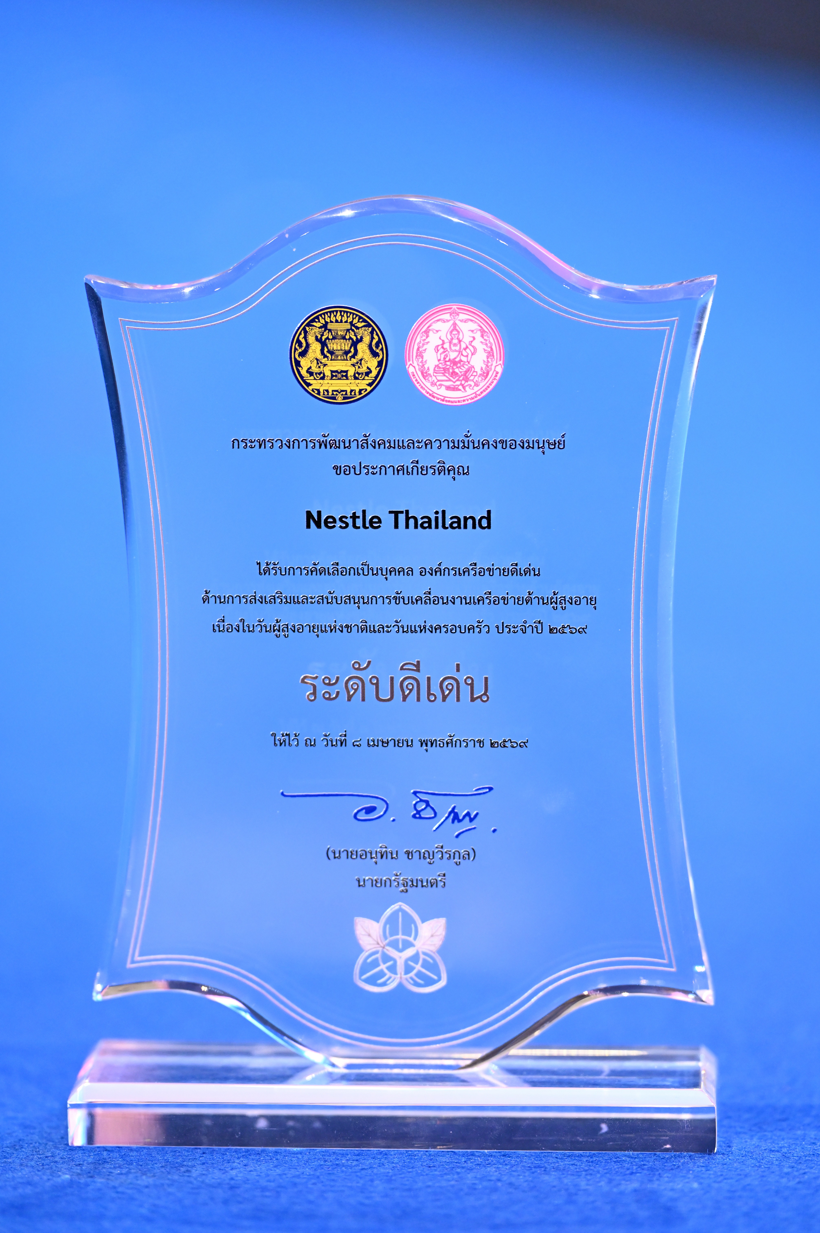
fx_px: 4790
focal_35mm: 140
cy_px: 616
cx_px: 410
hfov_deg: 9.8
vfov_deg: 14.7
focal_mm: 140
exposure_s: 1/125
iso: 3200
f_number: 3.2
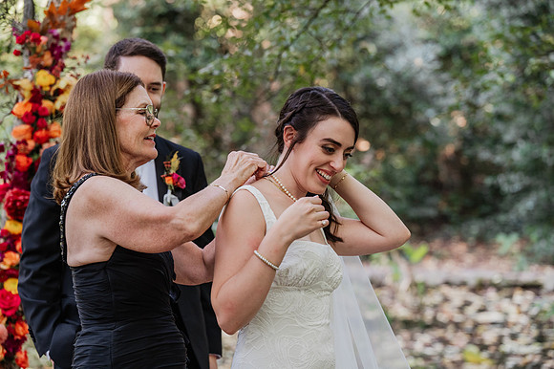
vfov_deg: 17.3
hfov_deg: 25.7
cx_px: 277
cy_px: 184
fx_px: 1215
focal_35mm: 79
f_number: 3.5
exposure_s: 1/250
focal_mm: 79
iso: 1600
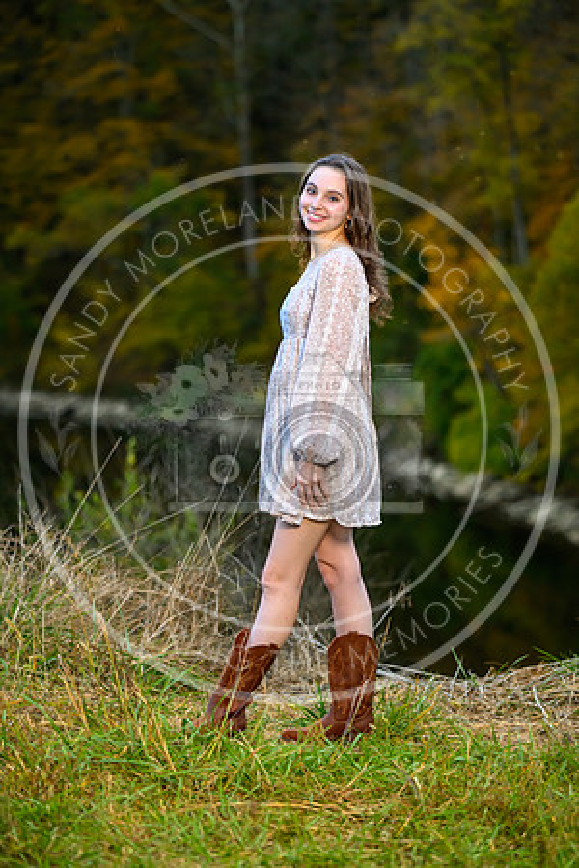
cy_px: 434
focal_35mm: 100
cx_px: 290
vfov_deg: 20.4
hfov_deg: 13.7
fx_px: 2412
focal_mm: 100
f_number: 2.8
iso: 1600
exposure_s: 1/160
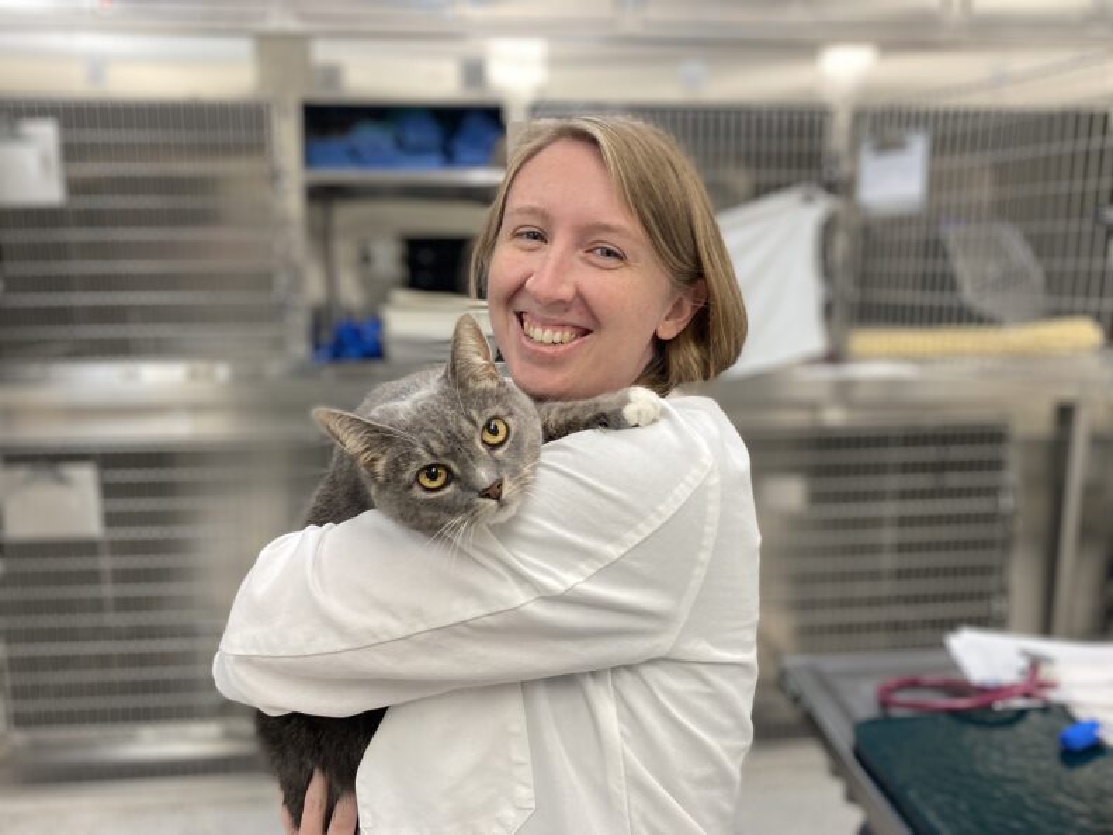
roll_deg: -0.2
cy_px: 418
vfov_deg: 53.1
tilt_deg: -9.6
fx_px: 836
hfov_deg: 67.3
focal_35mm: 26
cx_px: 556
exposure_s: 1/120
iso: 100
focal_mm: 4.25
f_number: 1.8
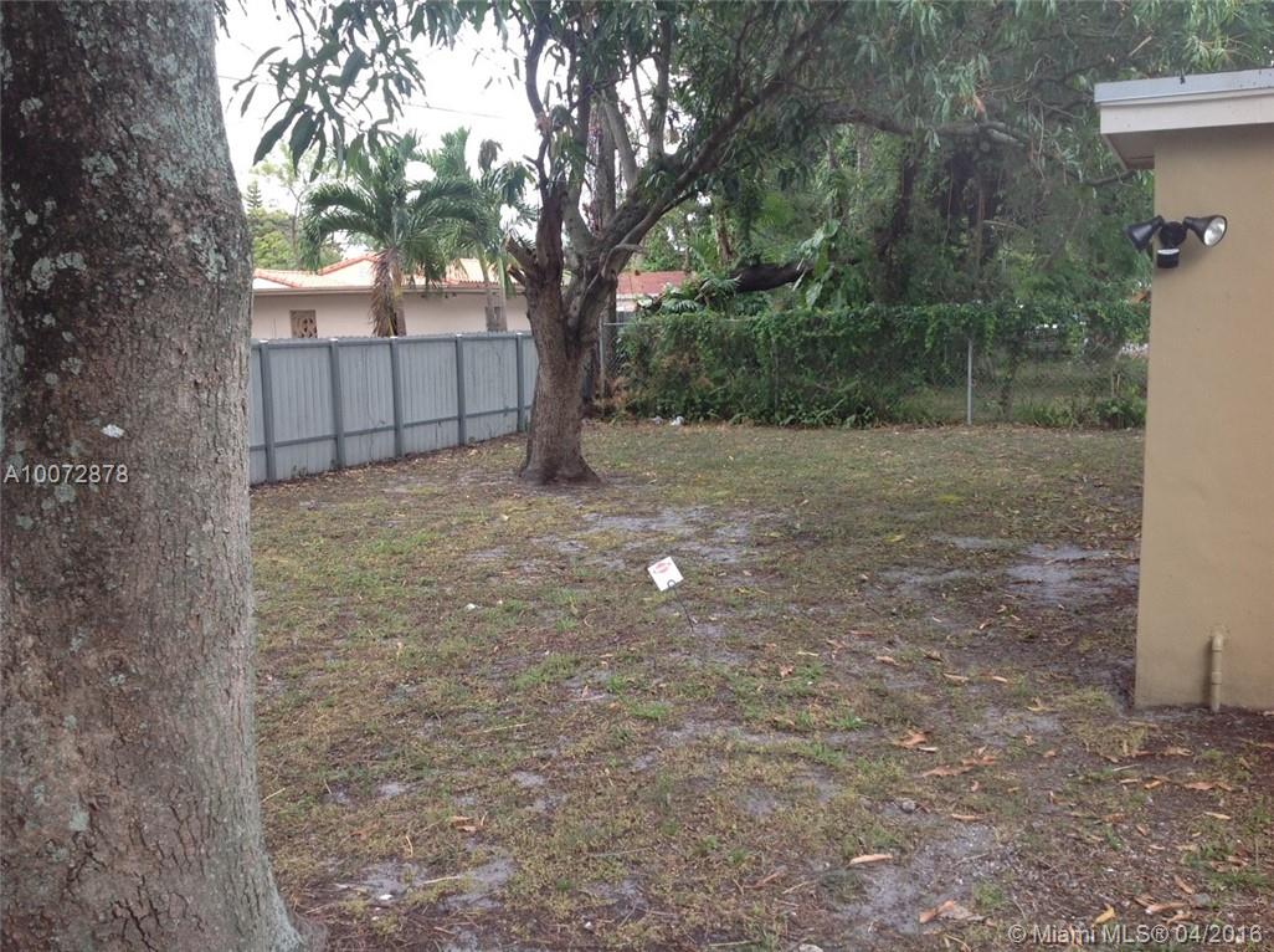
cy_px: 476
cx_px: 637
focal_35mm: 35
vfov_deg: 40.6
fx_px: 1286
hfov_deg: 52.7
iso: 50
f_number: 2.4
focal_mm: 4.28
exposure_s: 1/199
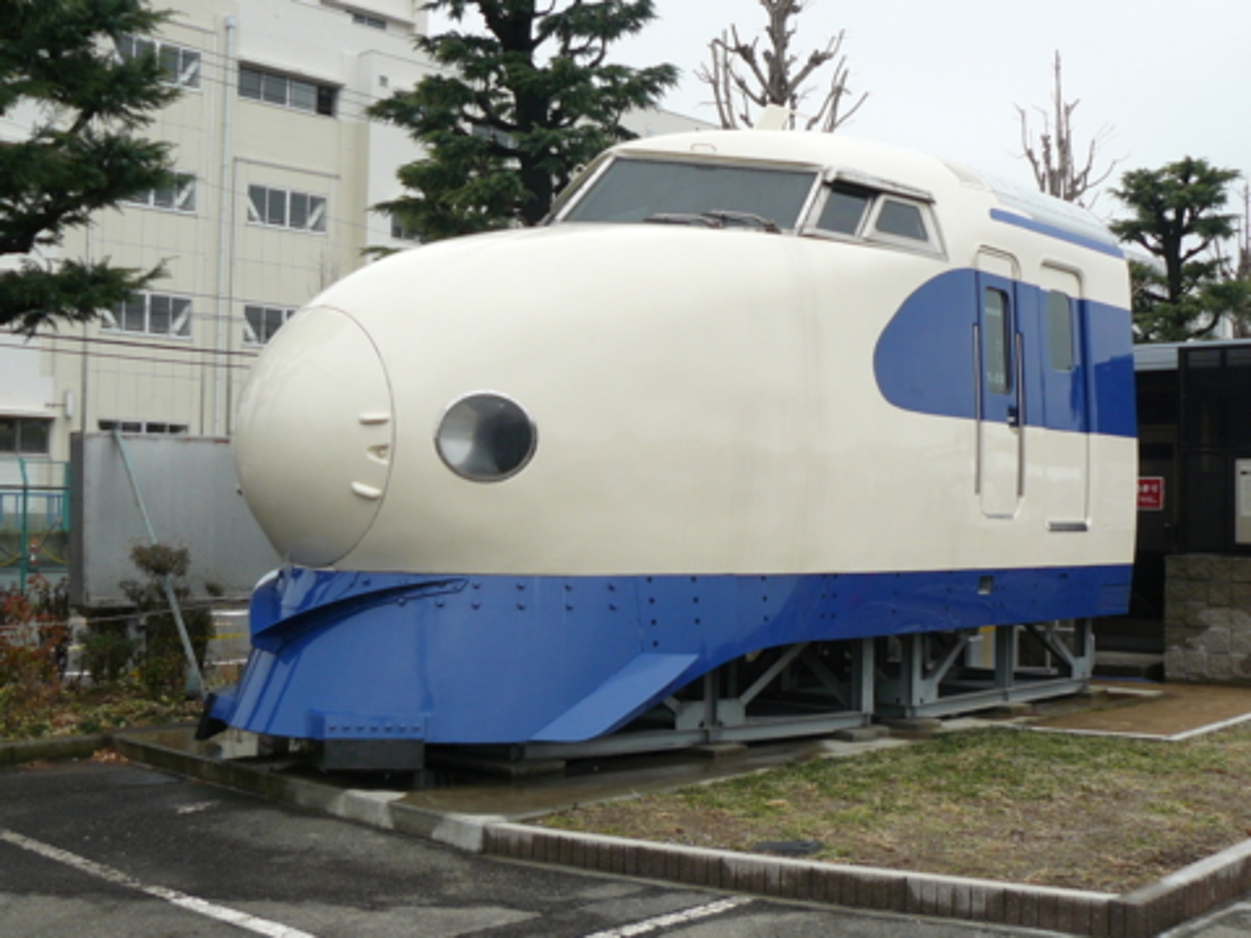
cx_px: 626
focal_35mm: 42
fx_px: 1518
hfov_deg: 44.8
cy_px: 469
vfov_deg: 34.3
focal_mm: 6
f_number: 2.8
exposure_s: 1/640
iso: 100
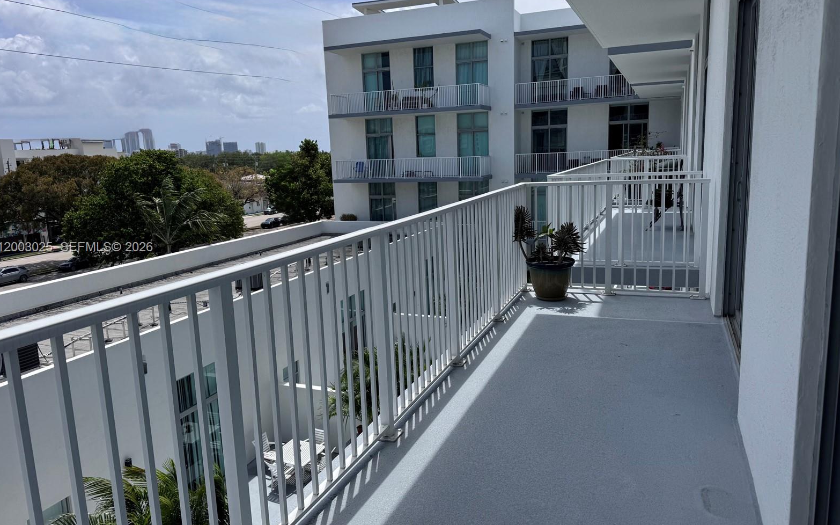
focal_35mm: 26
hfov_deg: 70.4
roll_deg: +1.8
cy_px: 248
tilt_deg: -9.9
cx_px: 415
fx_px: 595
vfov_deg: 47.6
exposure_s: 1/7092
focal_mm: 6.76
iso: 80
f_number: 1.78
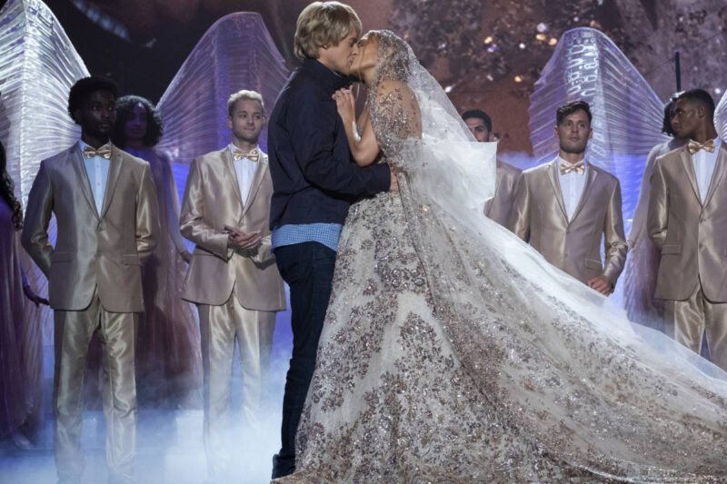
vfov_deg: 12.8
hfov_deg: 19.1
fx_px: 2160
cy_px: 242
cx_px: 364
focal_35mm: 107
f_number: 5
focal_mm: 71.5
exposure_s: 1/250
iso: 2500
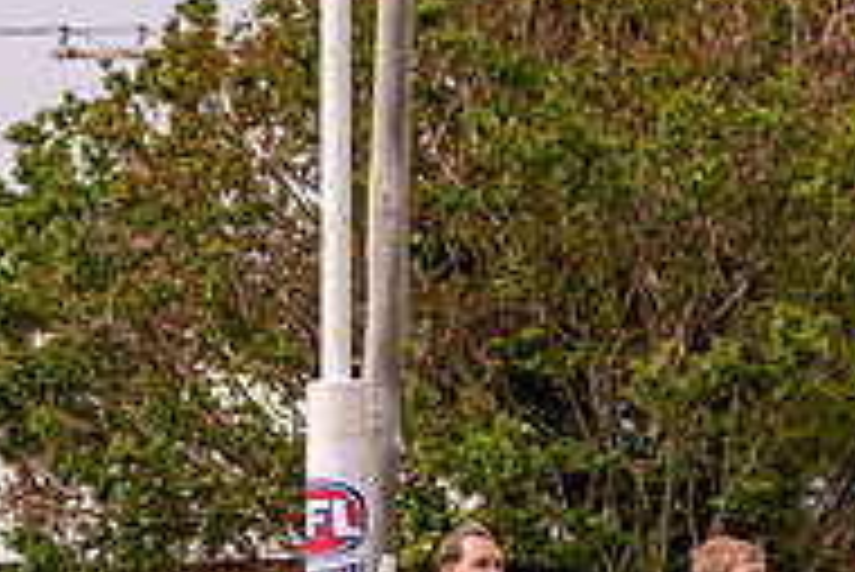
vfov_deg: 1.8
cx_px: 210
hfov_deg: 2.6
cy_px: 640
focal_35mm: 786
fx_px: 18681
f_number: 6.3
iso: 800
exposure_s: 1/3200
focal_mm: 150
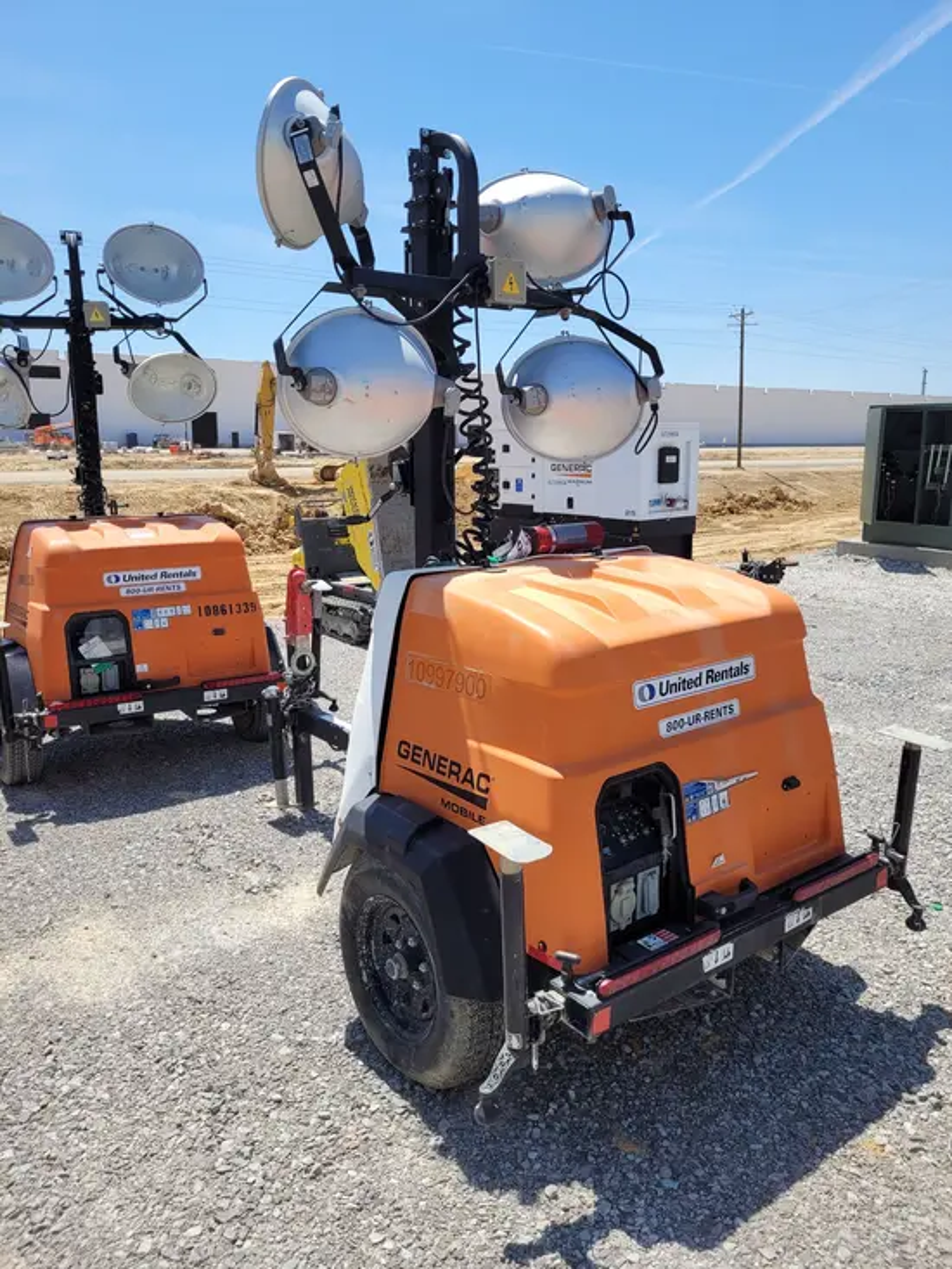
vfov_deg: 67.3
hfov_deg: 53.1
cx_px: 476
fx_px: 953
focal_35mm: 26
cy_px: 634
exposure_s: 1/2151
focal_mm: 5.4
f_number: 1.8
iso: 40
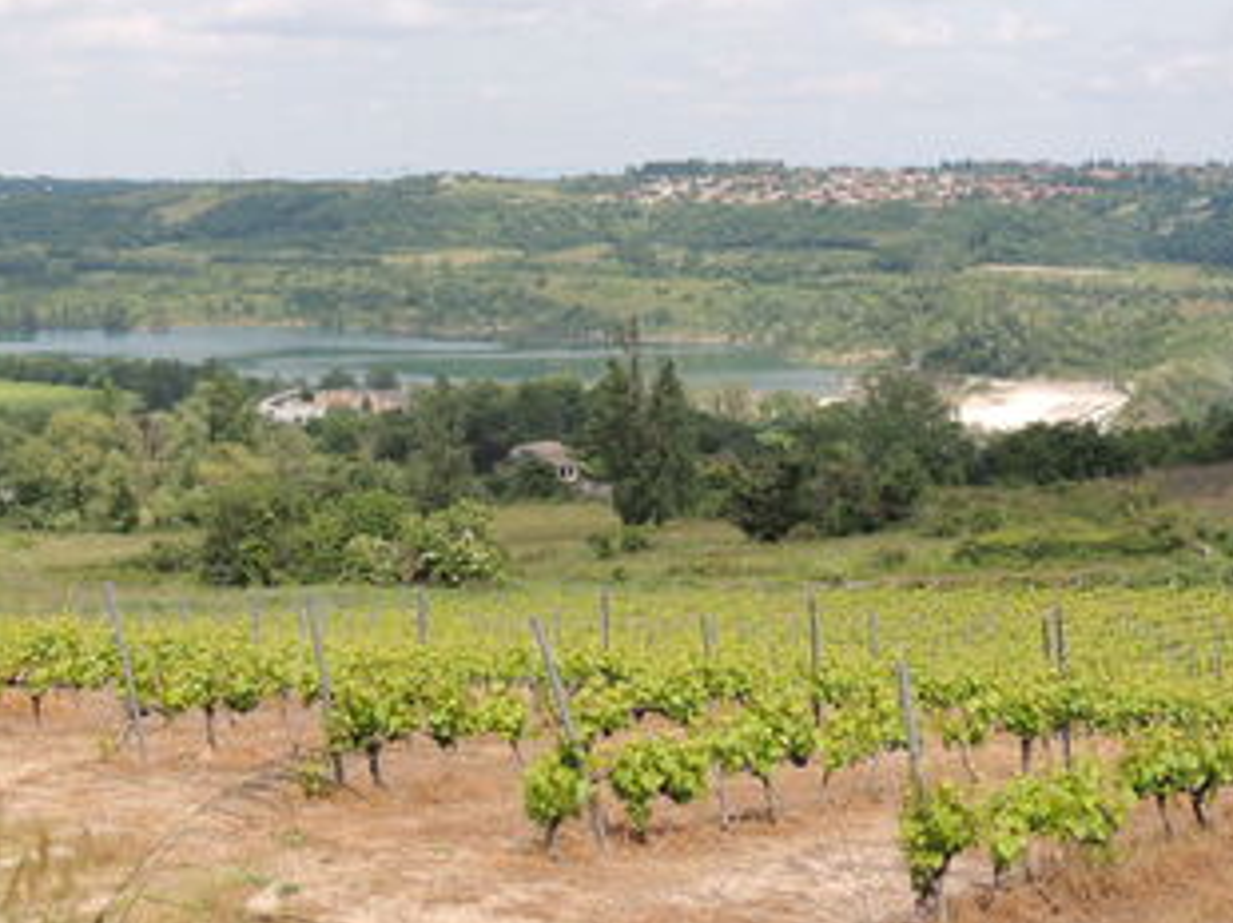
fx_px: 2100
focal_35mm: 59
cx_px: 571
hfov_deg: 32.7
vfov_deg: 24.7
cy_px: 366
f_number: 3.5
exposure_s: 1/800
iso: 100
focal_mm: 8.3
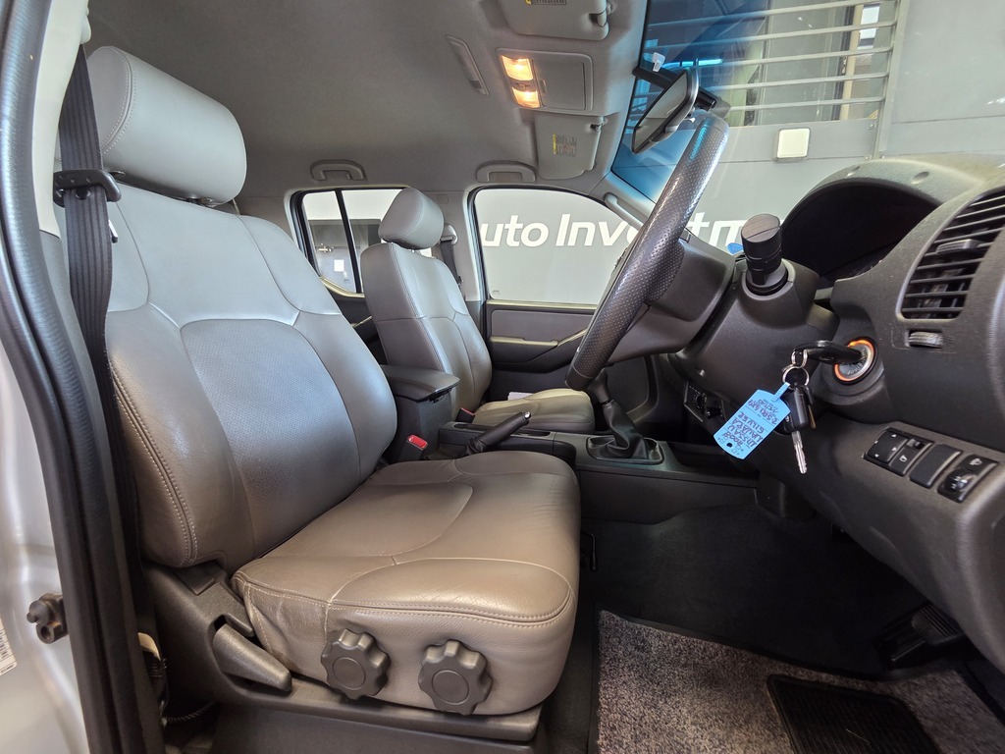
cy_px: 377
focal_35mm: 13
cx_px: 502
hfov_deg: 106.2
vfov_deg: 89.9
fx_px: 377
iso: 250
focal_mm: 2.2
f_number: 2.2
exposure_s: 1/50
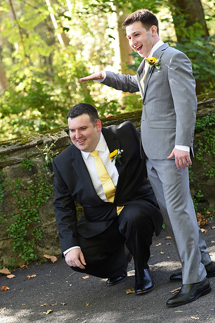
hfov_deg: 15.6
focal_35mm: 88
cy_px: 160
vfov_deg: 23.1
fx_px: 787
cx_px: 107
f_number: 4
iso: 500
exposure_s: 1/200
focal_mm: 85
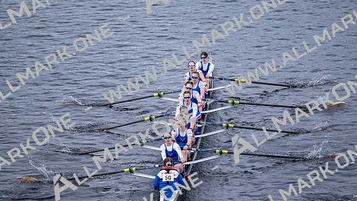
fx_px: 2991
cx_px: 178
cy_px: 105
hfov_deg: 6.8
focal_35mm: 316
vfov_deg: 3.8
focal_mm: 200
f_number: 2.8
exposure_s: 1/2000
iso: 720
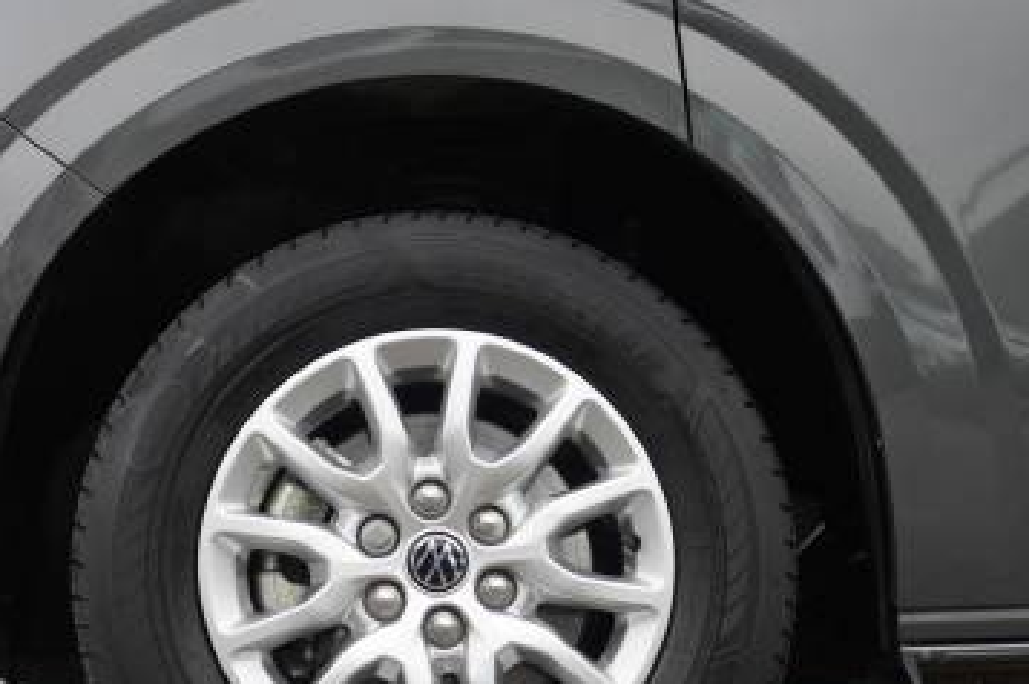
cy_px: 494
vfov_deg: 22.8
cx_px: 434
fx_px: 1685
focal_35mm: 59
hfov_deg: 33.9
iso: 250
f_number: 4
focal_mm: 22
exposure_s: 1/160
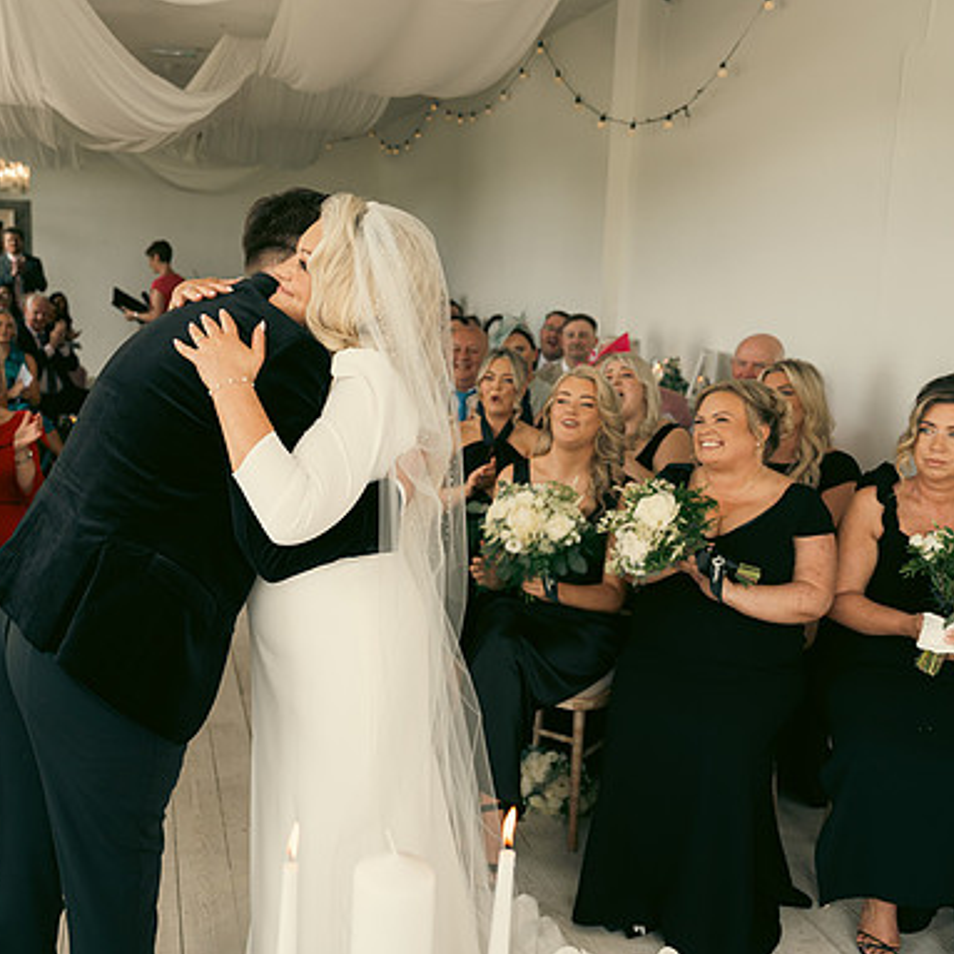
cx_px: 324
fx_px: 1122
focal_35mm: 36
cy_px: 479
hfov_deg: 45.4
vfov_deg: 46.0
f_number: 3.5
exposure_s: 1/160
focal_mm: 28
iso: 320
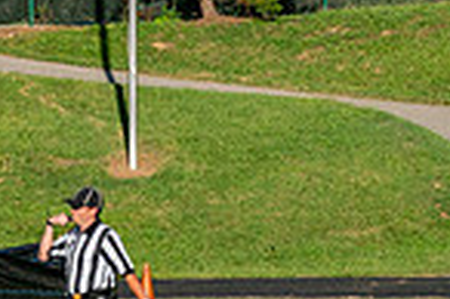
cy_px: -91
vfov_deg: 1.7
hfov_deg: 2.6
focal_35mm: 805
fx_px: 10051
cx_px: -231
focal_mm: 200
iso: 800
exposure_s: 1/6400
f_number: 5.6
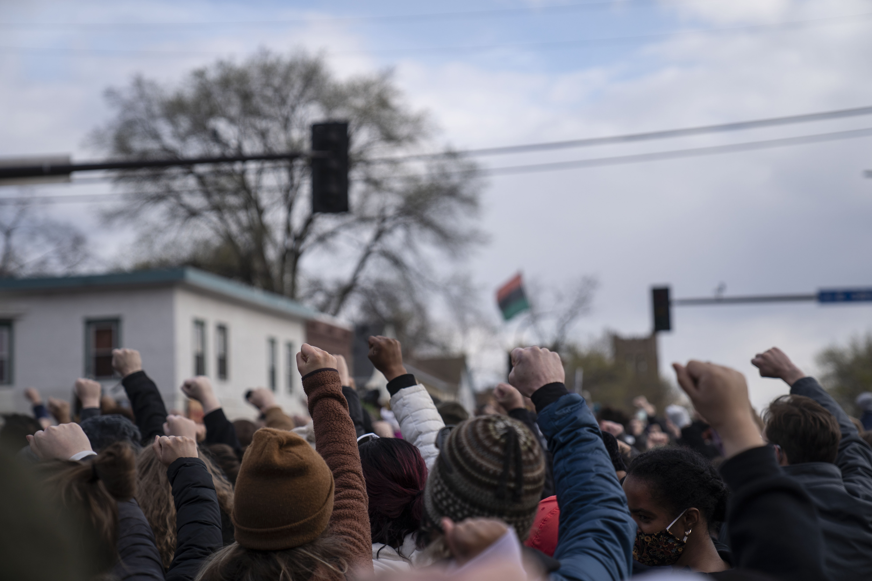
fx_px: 1695
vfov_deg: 19.5
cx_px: 436
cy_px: 290
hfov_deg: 28.8
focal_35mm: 70
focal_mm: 70
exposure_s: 1/1600
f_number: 2.8
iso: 160
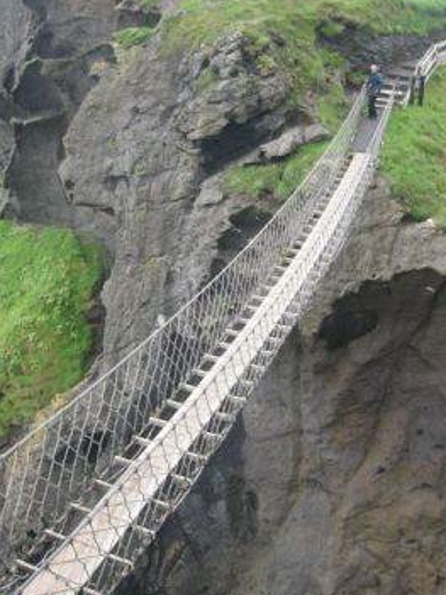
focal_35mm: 46
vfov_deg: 41.2
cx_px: 175
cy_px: 266
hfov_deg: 31.4
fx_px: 791
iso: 64
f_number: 3.4
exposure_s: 1/74.8
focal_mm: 7.5
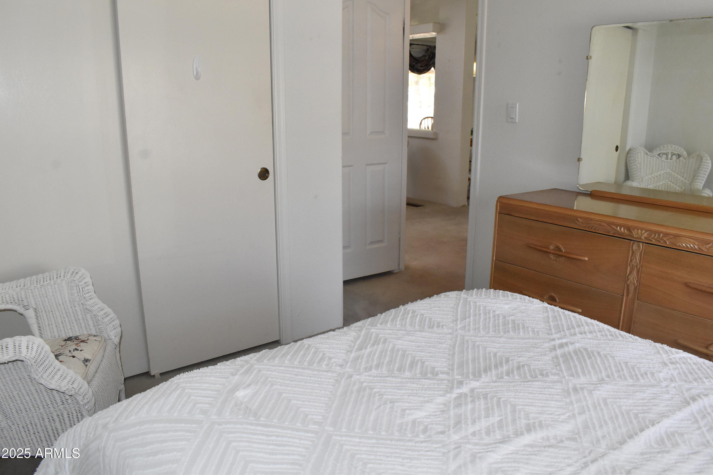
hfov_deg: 67.4
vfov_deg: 47.9
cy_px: 238
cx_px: 356
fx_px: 535
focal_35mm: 27
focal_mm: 18
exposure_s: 1/125
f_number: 10
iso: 2000
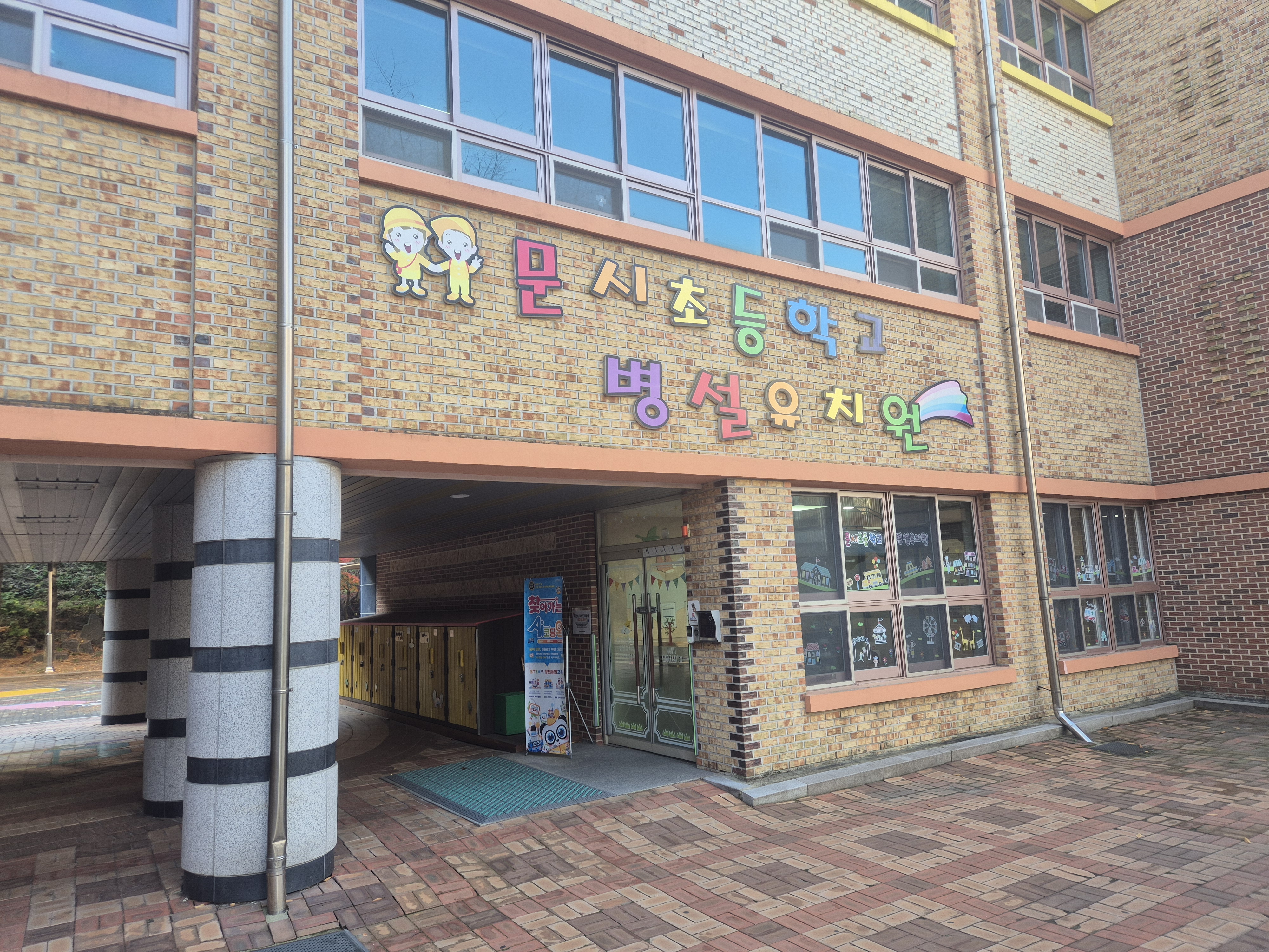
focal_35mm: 23
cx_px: 634
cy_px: 476
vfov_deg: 58.9
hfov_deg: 73.9
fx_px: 843
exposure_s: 1/180
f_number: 1.8
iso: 50
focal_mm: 5.4
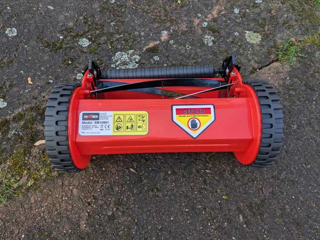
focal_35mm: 25
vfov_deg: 54.9
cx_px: 160
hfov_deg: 69.4
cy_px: 120
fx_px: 231
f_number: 1.89
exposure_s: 1/131
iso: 37
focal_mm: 5.43
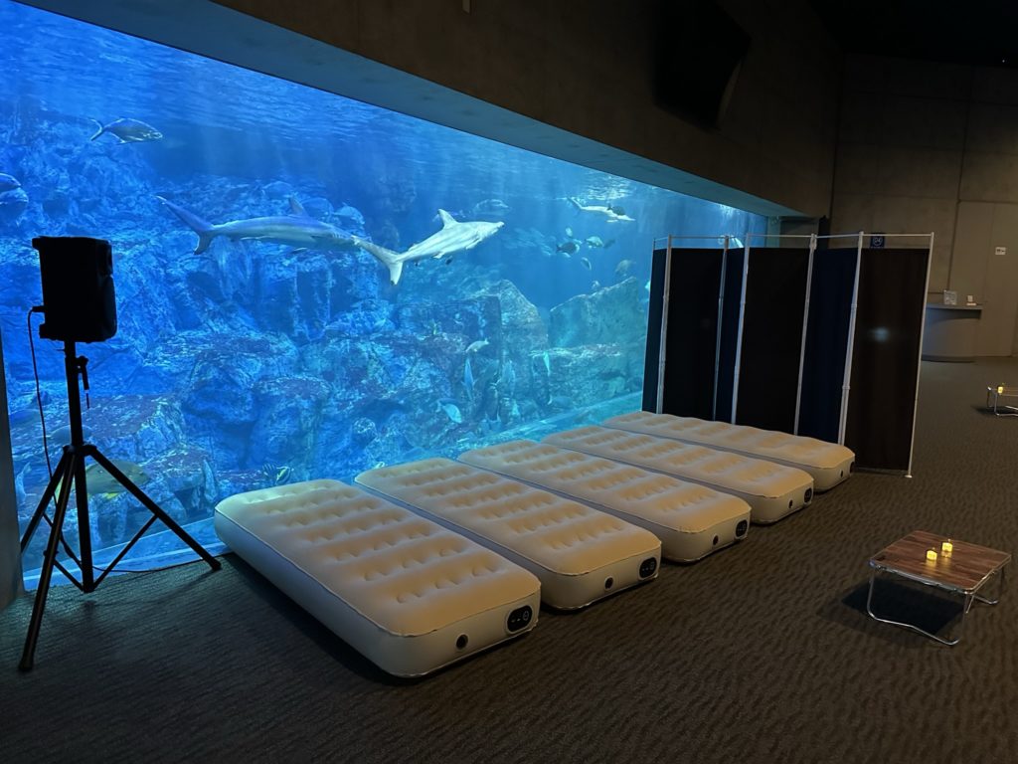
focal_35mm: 24
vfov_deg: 56.8
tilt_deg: -8.5
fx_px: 706
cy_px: 382
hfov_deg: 71.6
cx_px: 509
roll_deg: -0.9
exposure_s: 1/40
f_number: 1.78
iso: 1000
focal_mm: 6.86
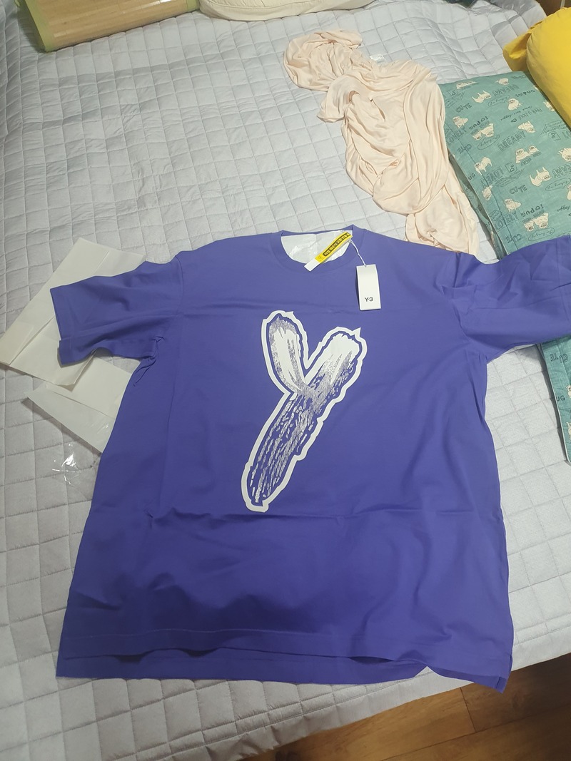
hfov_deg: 53.1
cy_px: 380
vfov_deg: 67.3
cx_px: 286
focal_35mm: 26
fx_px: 572
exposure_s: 1/40
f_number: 1.5
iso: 200
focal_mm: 4.32
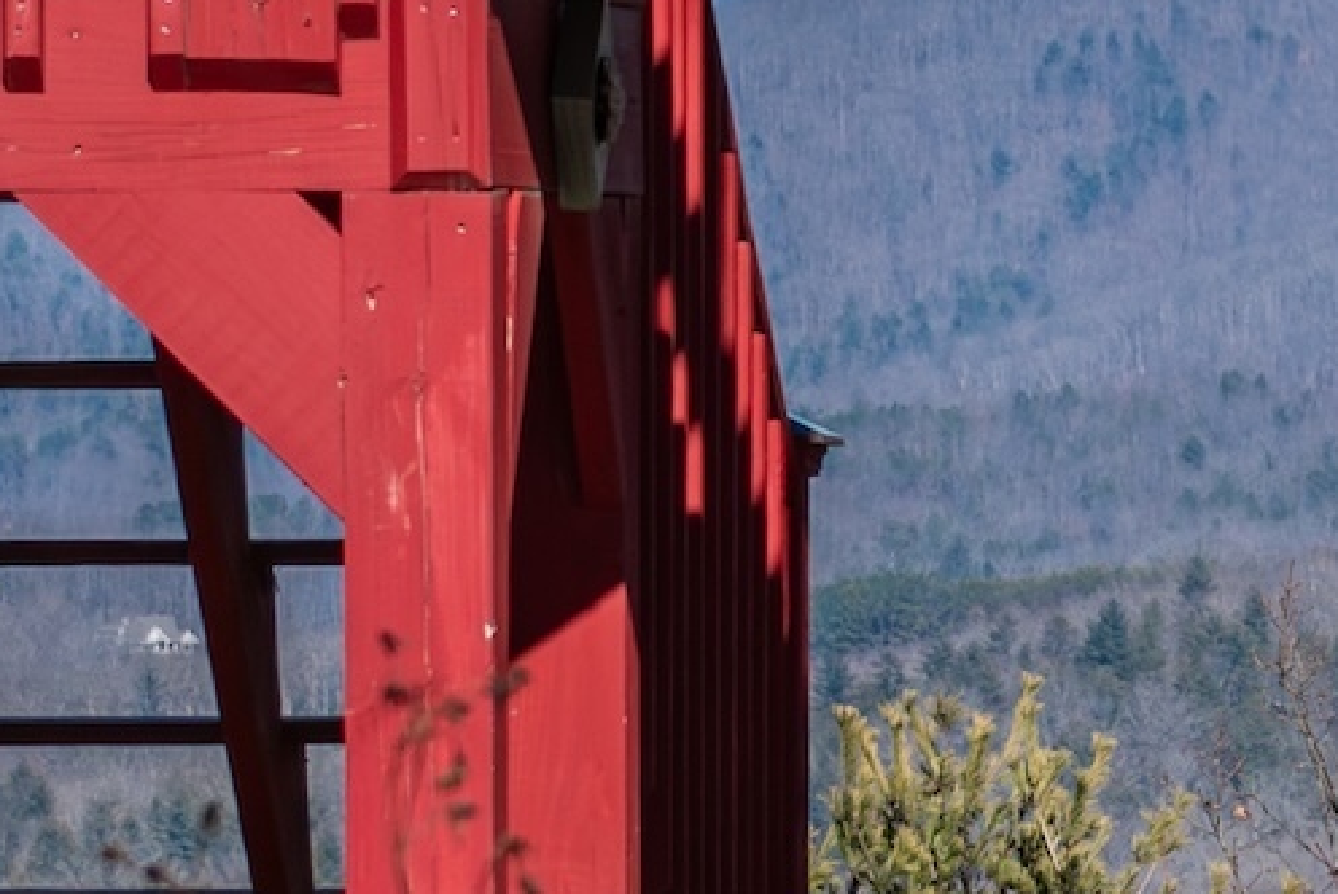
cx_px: 1707
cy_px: 226
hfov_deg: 3.6
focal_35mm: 570
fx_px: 21196
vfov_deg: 2.4
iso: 400
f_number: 6.3
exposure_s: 1/1600
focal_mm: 70
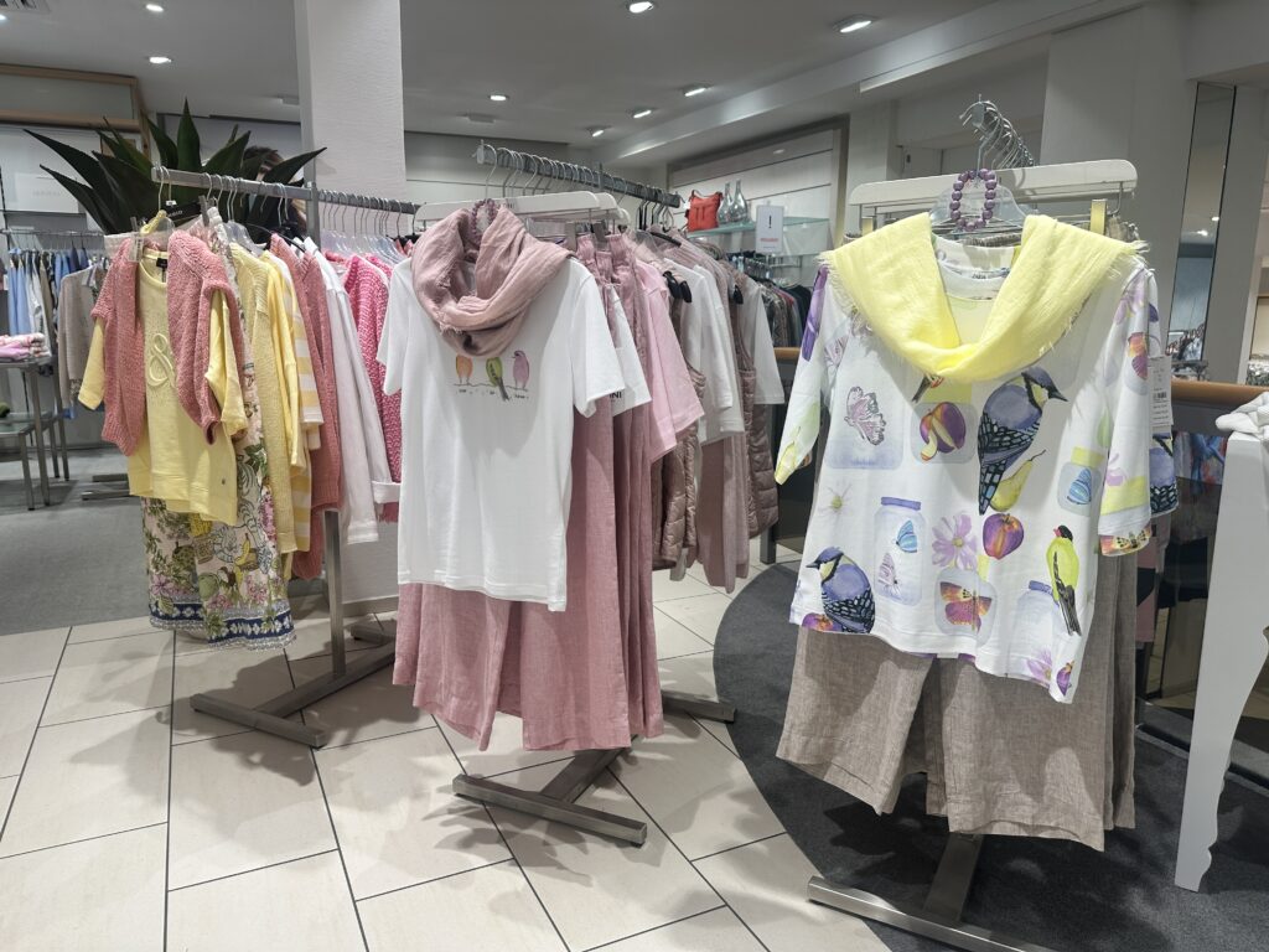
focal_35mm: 24
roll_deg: -0.3
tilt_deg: -10.3
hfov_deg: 71.6
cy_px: 476
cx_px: 634
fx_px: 880
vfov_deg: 56.8
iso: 64
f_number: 1.78
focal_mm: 6.86
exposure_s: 1/188
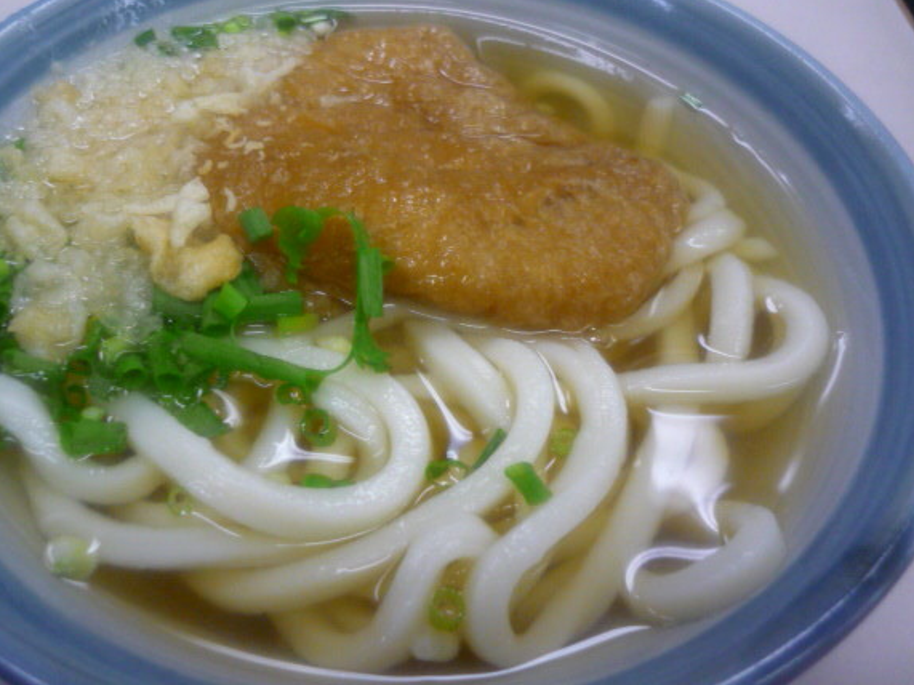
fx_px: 977
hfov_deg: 50.1
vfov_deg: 38.6
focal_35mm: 37
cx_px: 408
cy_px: 352
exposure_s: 1/30
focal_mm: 5.5
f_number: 2.8
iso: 400
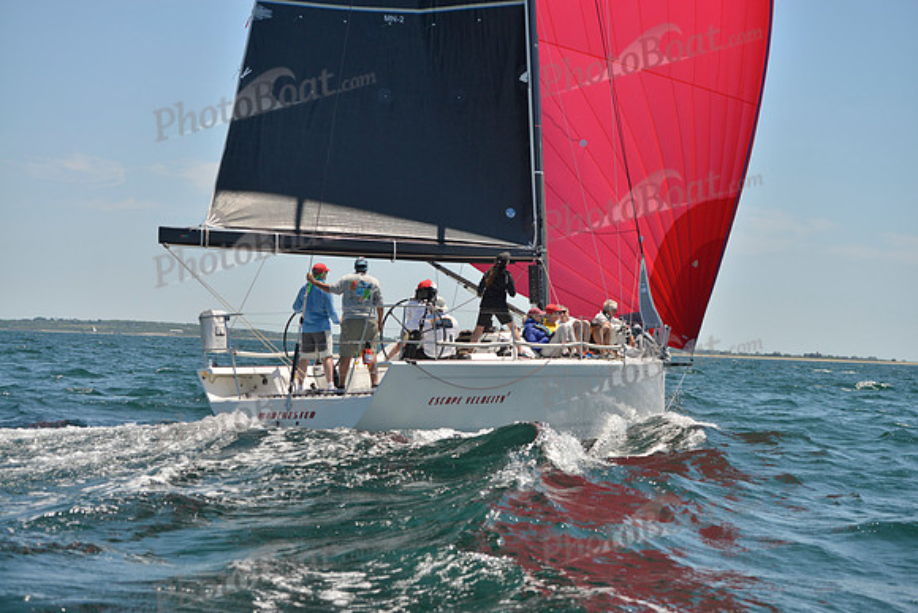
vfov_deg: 19.5
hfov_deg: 28.8
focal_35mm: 70
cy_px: 306
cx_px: 459
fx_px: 1785
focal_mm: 70
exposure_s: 1/1250
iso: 280
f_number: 5
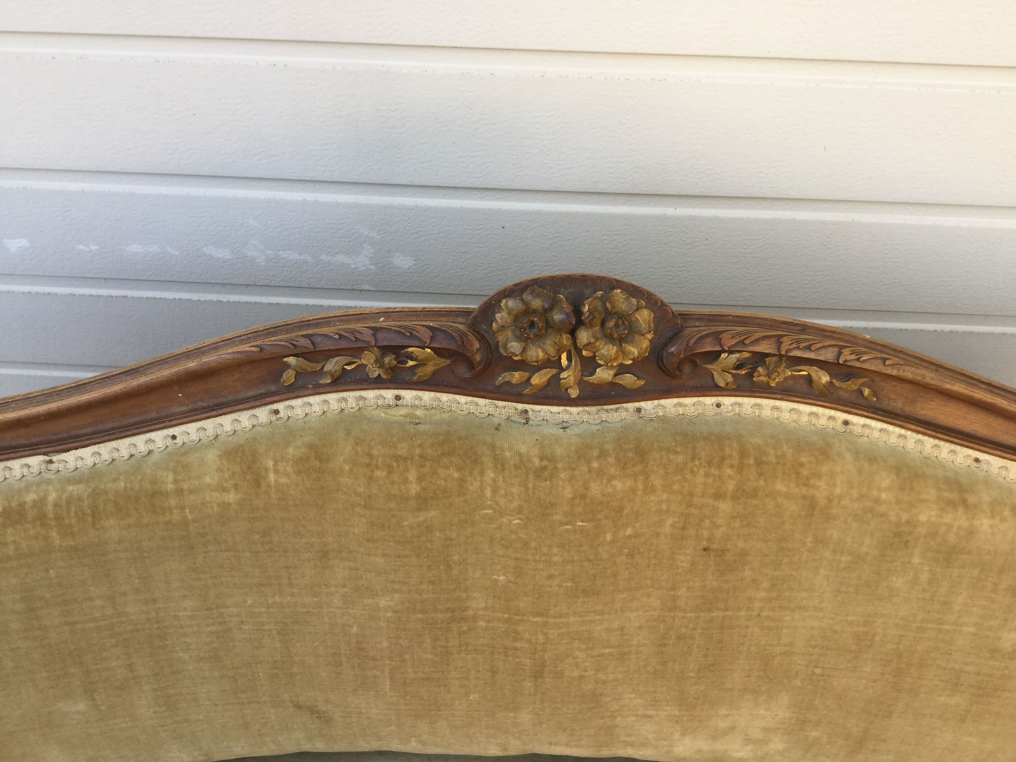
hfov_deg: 58.4
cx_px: 508
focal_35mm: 31
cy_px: 381
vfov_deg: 45.4
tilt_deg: -50.5
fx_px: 910
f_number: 2.4
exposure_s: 1/112
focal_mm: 3.3
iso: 25
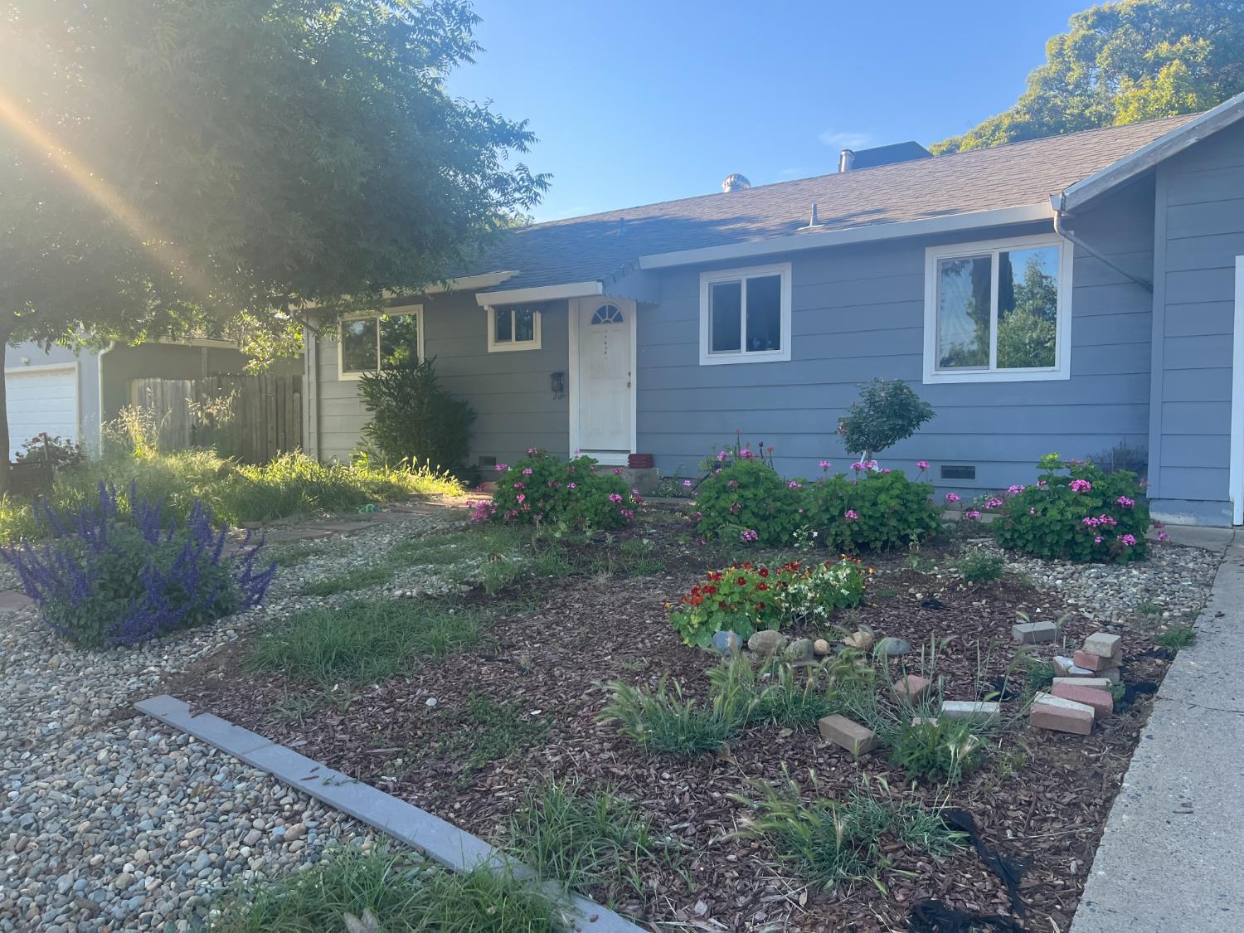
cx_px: 622
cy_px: 466
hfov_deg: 67.3
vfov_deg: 53.1
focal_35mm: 26
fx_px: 934
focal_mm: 5.1
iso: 50
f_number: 1.6
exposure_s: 1/510
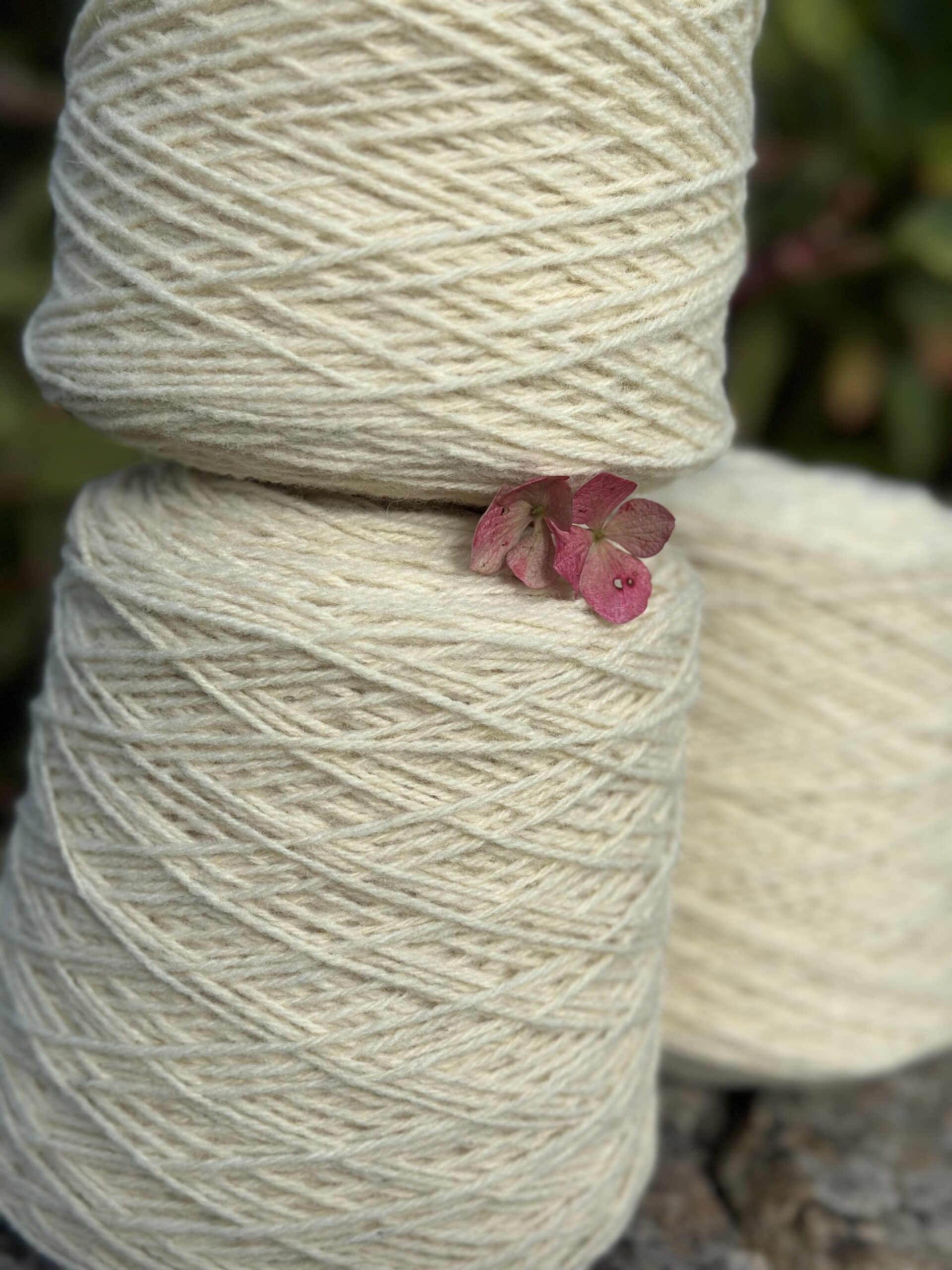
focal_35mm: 48
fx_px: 1760
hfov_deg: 30.3
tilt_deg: -15.2
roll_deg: -6.0
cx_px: 476
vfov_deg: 39.7
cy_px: 635
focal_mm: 6.86
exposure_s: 1/6623
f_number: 1.78
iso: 100
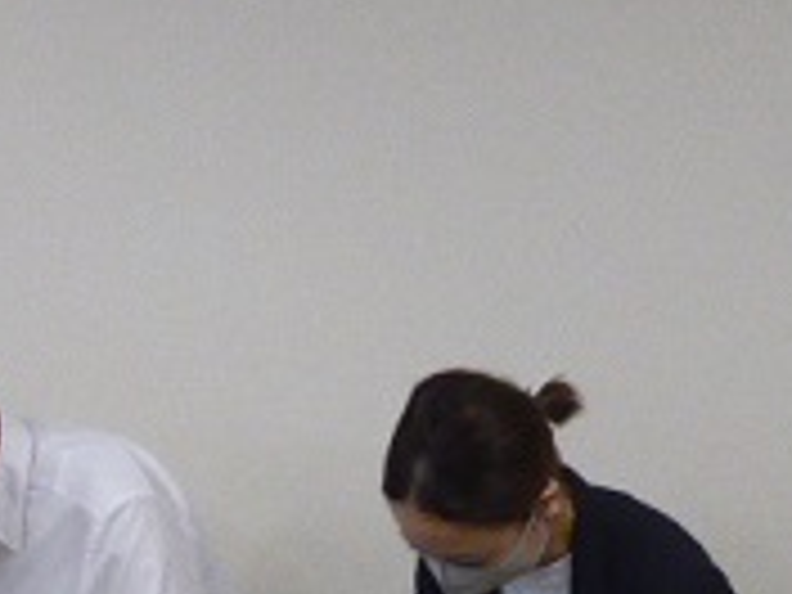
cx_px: -162
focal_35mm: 153
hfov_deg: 12.6
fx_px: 3501
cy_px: 601
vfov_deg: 9.6
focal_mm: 10.3
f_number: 4.2
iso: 800
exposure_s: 1/60
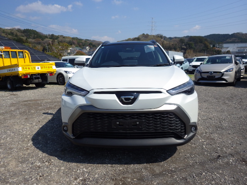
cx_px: 124
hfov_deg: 69.4
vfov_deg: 54.9
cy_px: 92
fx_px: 178
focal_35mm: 25
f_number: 7.9
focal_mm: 4.5
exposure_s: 1/320
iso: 125
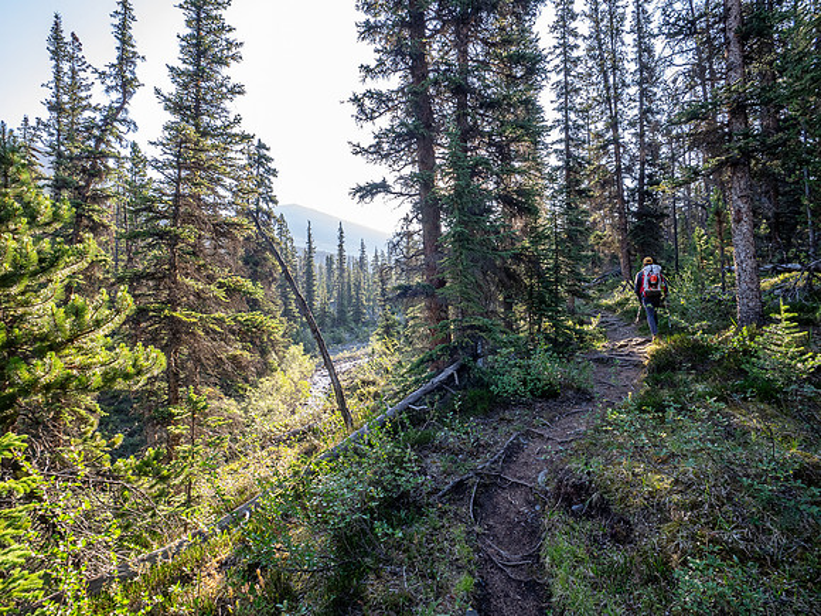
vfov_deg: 71.6
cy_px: 308
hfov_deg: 87.8
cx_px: 410
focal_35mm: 18
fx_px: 427
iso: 250
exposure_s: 1/60
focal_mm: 9
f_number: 8
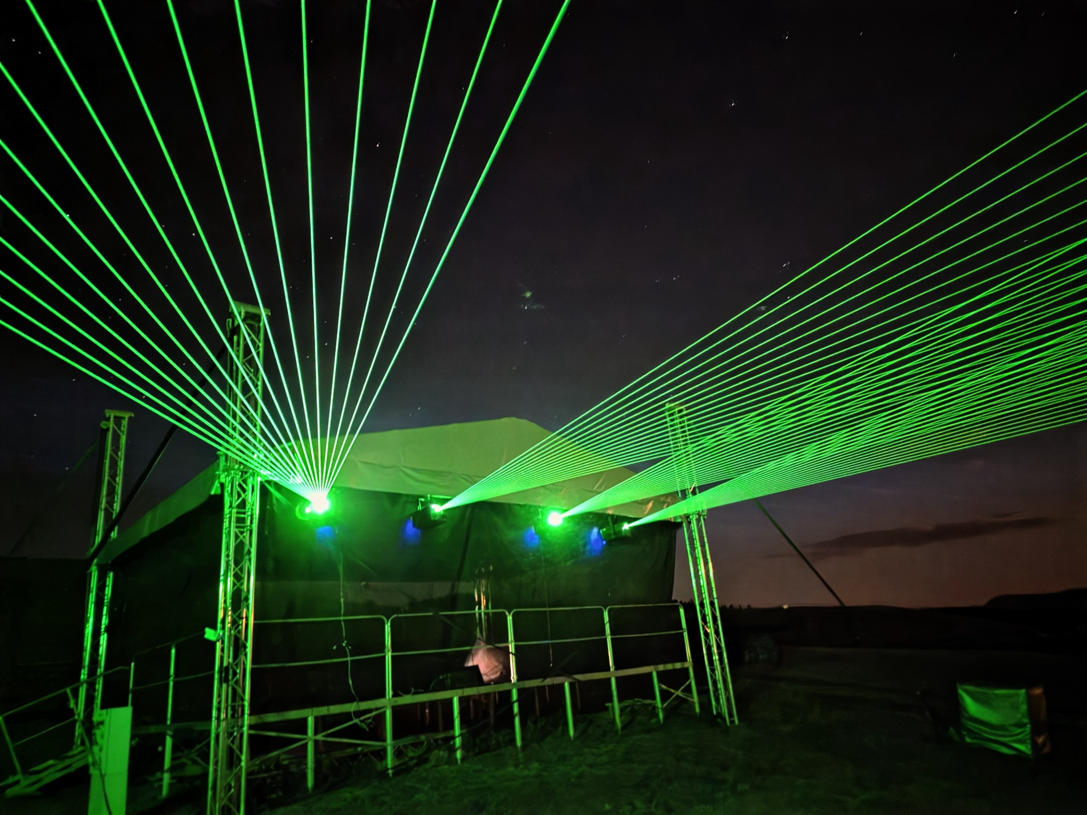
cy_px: 408
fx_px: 722
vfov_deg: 58.9
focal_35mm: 23
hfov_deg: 73.9
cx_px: 544
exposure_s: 1/2
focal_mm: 6.3
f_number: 1.7
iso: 3200
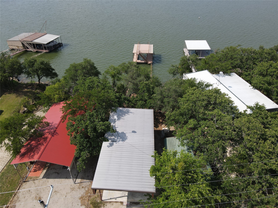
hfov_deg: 71.6
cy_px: 104
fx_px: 193
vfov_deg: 56.8
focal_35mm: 24
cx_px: 139
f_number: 2.8
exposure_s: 1/640
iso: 100
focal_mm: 4.5
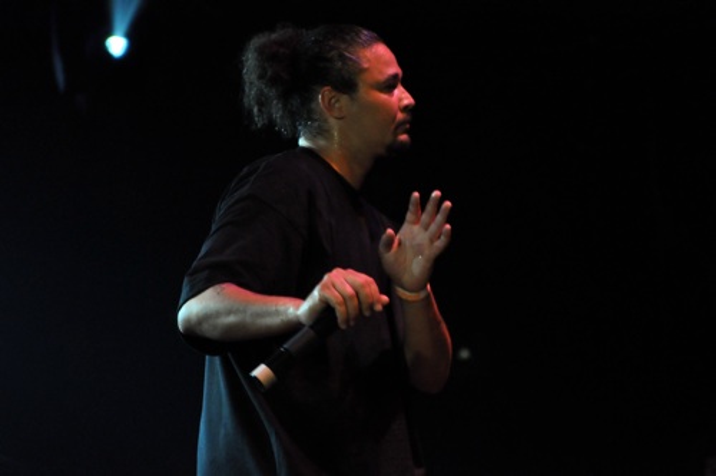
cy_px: 238
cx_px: 358
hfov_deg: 18.2
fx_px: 2235
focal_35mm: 112
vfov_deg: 12.1
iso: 2000
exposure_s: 1/200
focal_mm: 75
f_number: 2.8
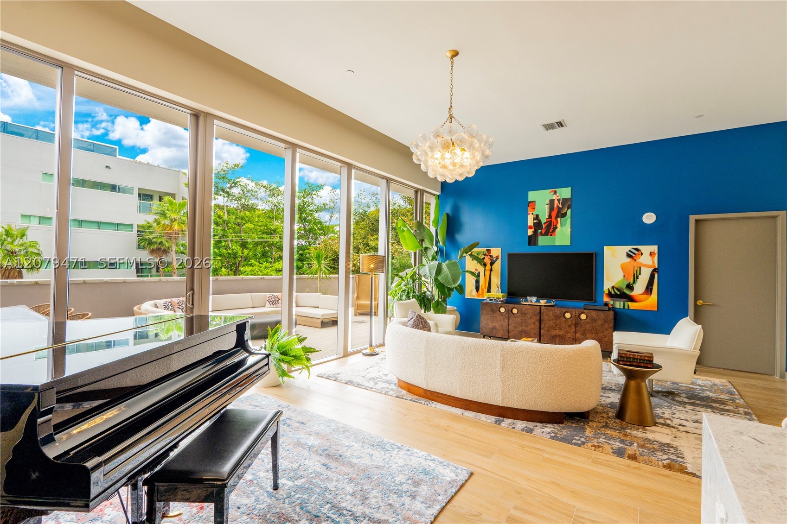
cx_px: 394
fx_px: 361
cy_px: 262
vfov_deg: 72.0
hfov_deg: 95.0
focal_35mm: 16
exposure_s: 1/20
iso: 250
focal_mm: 11
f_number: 8
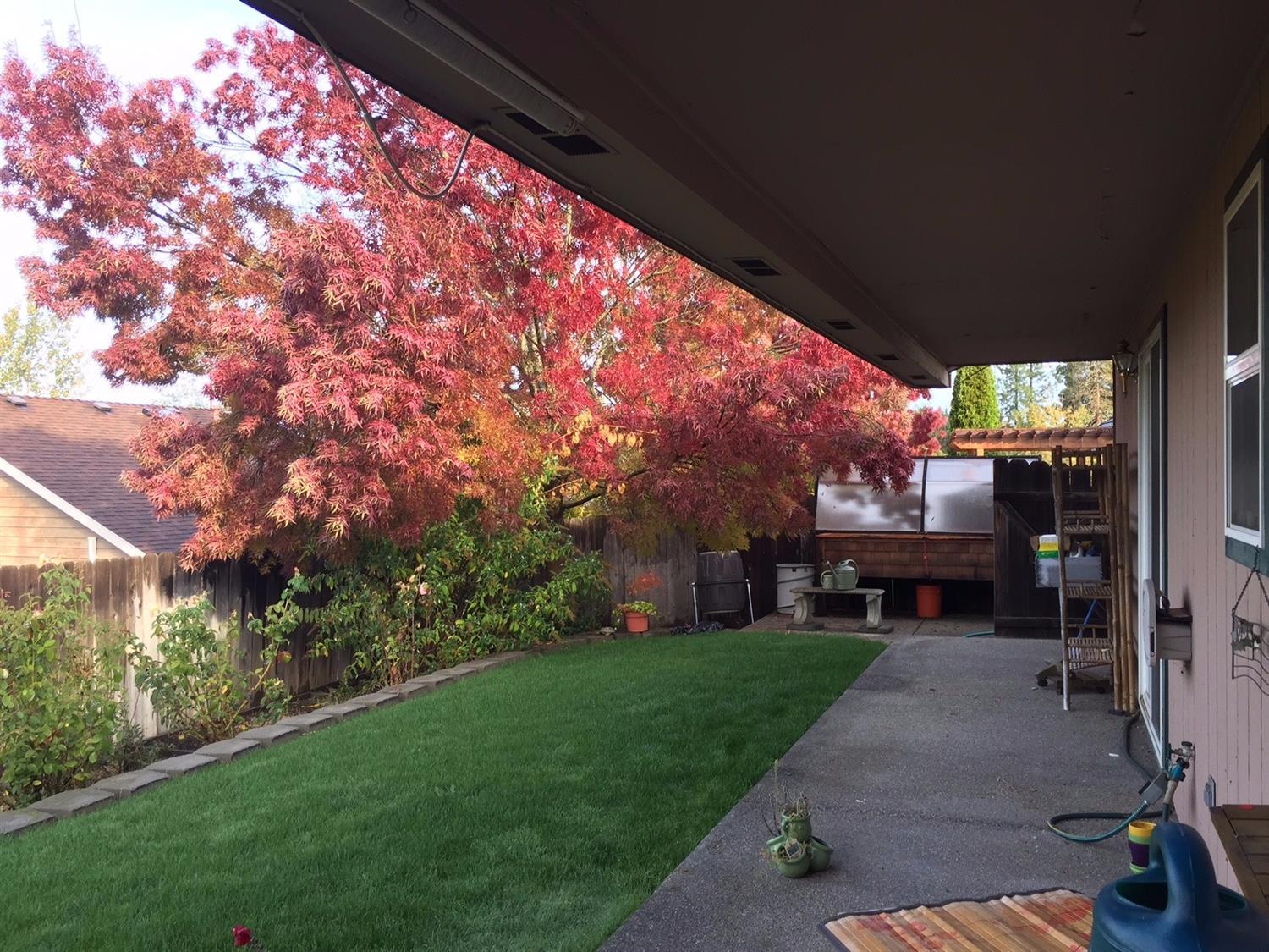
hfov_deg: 61.7
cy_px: 476
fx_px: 1063
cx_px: 634
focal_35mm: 29
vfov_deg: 48.2
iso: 40
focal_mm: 4.15
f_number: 2.2
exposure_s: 1/120
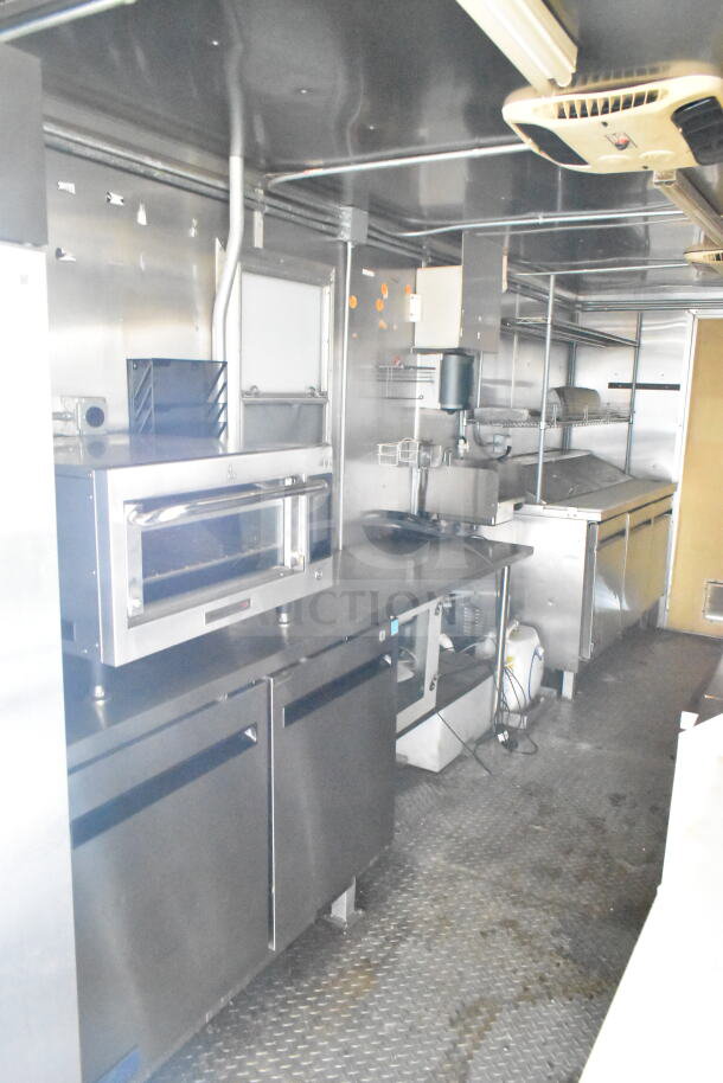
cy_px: 542
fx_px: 813
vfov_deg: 67.4
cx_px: 362
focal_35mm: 27
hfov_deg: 48.0
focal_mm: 18
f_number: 3.5
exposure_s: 1/15
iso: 25600
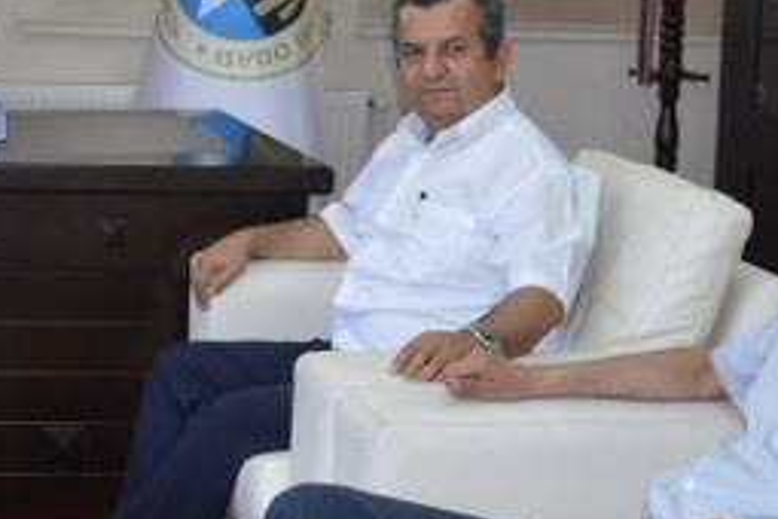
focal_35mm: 94
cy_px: 70
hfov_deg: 20.7
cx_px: -67
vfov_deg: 14.4
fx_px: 2031
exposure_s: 1/80
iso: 400
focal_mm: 20
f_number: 4
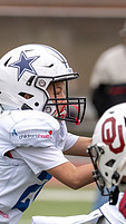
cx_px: 104
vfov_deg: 2.5
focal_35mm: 862
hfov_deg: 1.4
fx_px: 5122
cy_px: 285
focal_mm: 200
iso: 200
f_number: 2.8
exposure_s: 1/1250
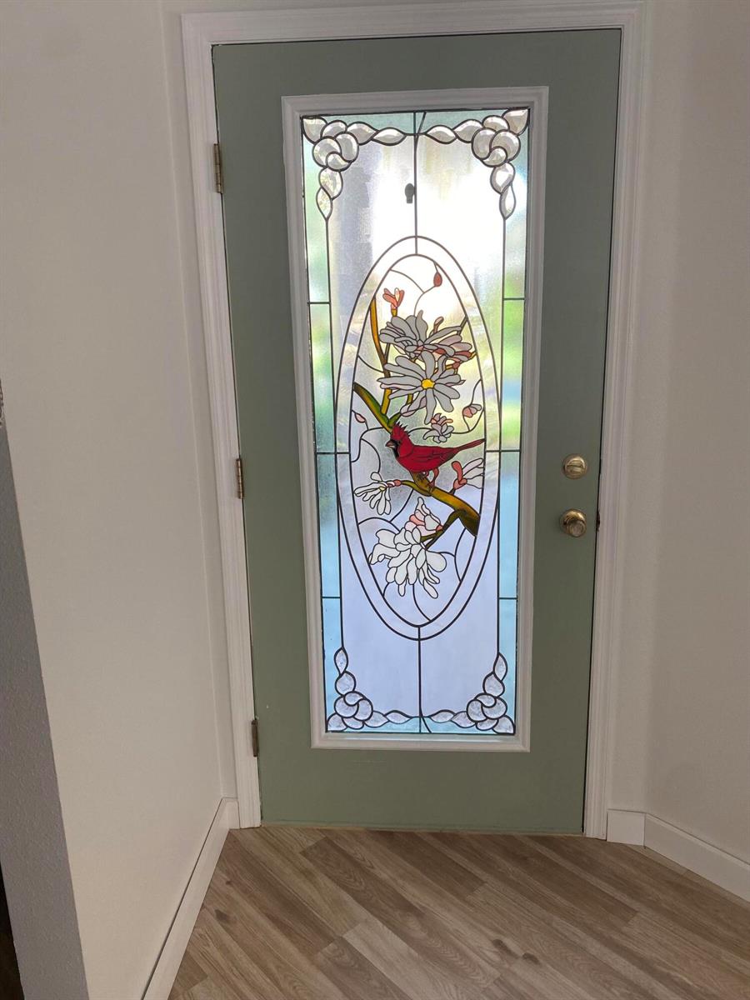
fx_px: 751
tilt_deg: -13.1
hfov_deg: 53.1
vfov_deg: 67.3
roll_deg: +1.3
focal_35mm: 26
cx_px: 375
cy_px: 500
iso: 64
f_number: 1.8
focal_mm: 4.25
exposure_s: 1/121
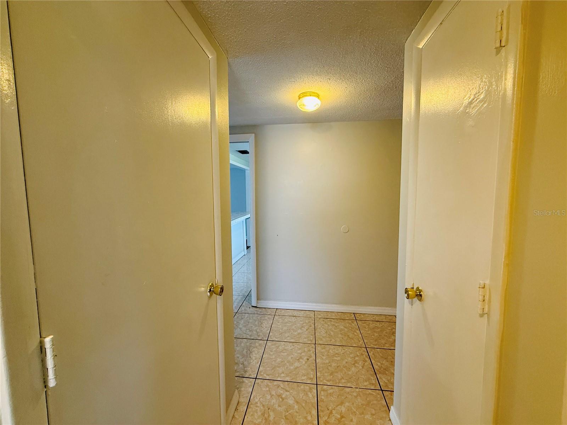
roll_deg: +0.7
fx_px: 229
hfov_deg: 102.1
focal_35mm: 14
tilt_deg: -4.4
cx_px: 284
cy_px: 212
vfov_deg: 85.7
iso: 250
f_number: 2.2
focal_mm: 2.22
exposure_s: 1/60
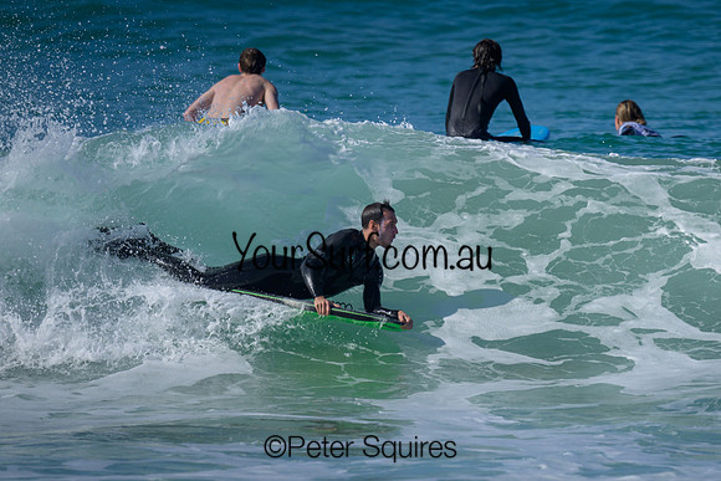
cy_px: 264
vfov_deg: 1.3
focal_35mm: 1099
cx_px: 470
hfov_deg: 1.9
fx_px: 22008
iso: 320
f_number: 6.3
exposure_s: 1/2000
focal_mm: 800
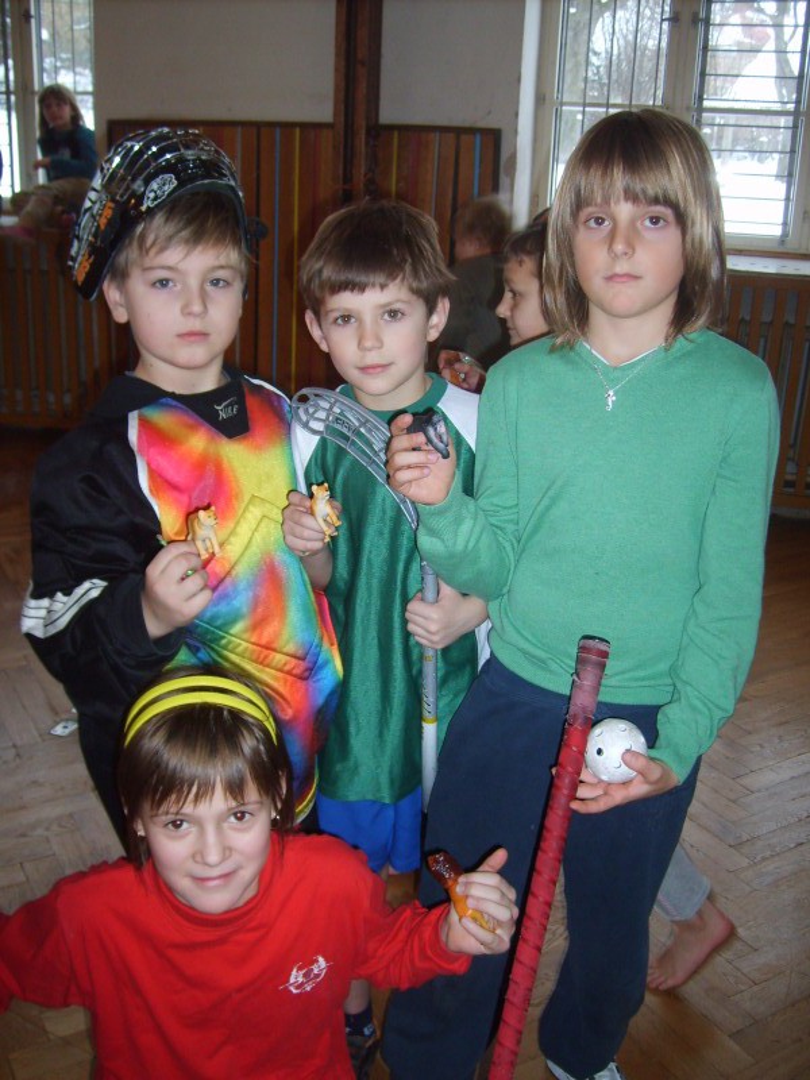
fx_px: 1092
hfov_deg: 40.7
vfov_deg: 52.6
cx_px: 405
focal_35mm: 35
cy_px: 540
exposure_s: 1/45
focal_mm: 5.8
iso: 100
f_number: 2.8
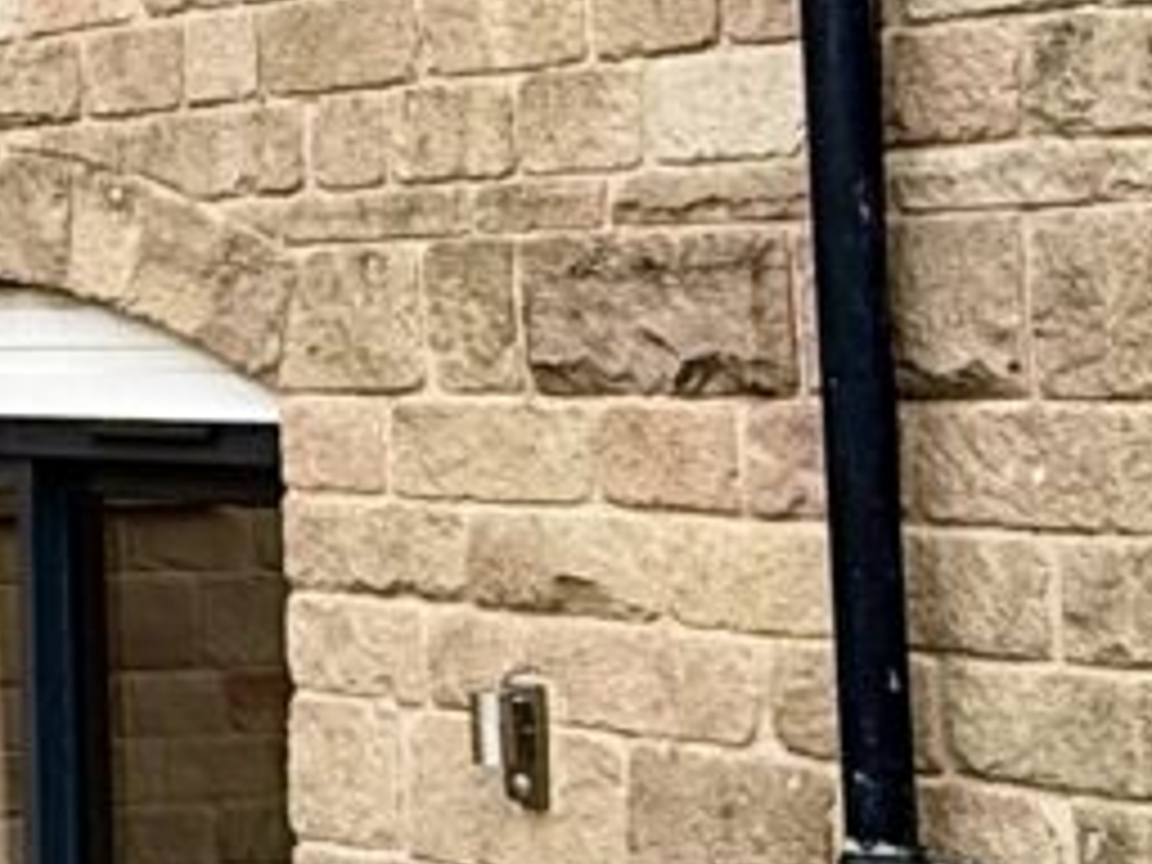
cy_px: 54
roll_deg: +0.9
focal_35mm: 112
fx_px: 3727
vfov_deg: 13.1
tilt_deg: +4.3
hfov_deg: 15.8
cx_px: -688
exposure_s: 1/914
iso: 50
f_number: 2.2
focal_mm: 2.22
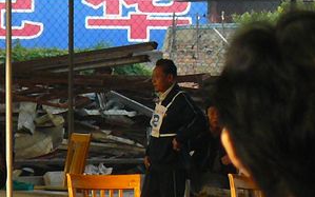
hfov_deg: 3.3
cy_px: 29
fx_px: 5452
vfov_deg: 2.1
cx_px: 371
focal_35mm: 635
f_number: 4
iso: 200
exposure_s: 1/125
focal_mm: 29.1
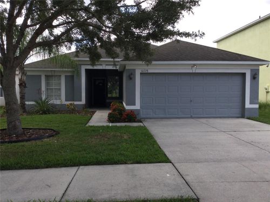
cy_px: 101
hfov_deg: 58.4
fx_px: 242
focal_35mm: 31
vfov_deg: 45.4
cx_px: 135
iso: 25
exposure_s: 1/370
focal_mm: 3.3
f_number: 2.4
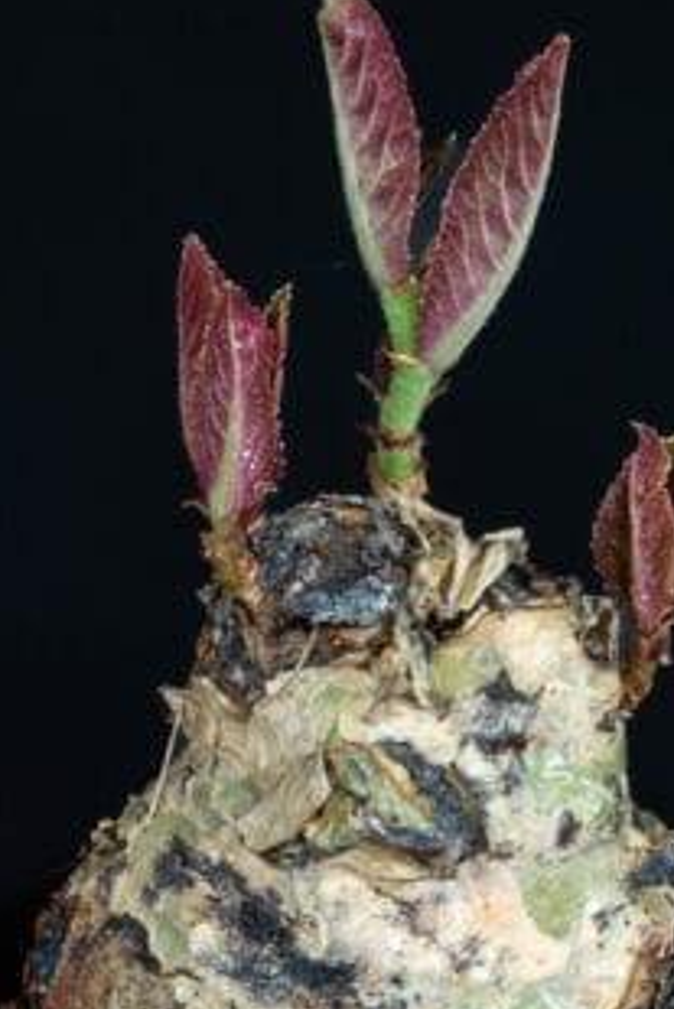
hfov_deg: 11.0
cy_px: 483
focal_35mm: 125
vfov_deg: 16.4
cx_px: 226
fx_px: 3506
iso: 100
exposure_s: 13
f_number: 32
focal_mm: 60
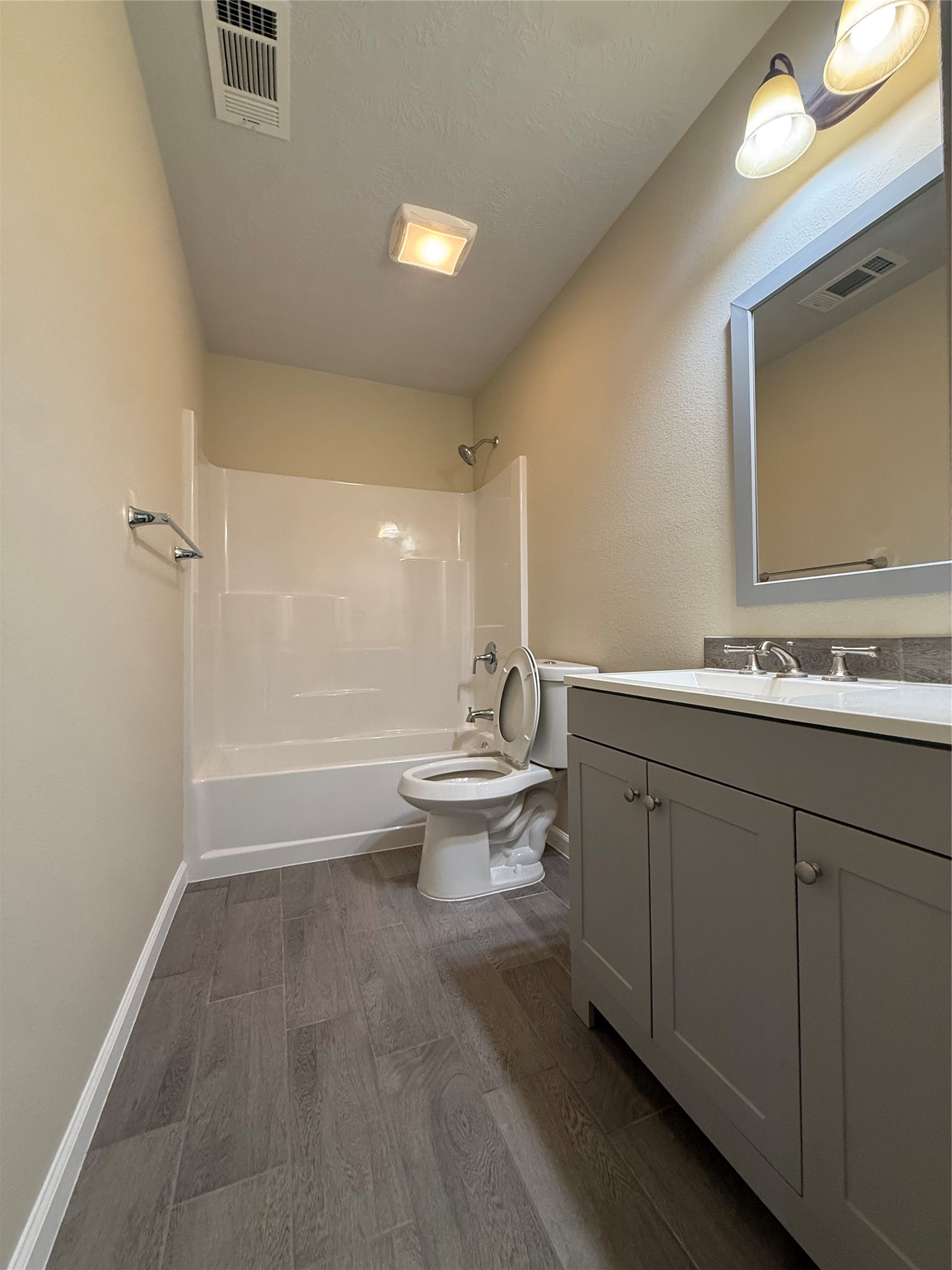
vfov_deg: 102.1
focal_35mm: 14
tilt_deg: +0.8
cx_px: 476
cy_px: 635
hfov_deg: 85.7
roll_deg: +1.5
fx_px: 513
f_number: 2.2
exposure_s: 1/60
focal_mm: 2.22
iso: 250
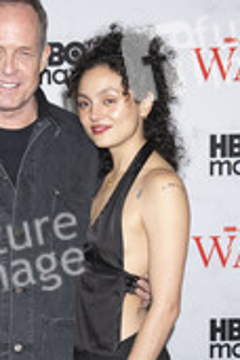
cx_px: 38
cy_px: 368
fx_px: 820
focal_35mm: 82
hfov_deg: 16.5
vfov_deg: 23.6
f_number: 5.6
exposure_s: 1/200
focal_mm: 35
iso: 640
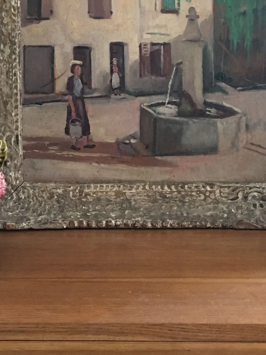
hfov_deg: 21.5
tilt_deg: -8.4
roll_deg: -0.7
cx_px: 91
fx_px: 697
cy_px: 163
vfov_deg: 28.5
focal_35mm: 68
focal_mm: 4.15
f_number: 2.2
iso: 125
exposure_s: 1/8
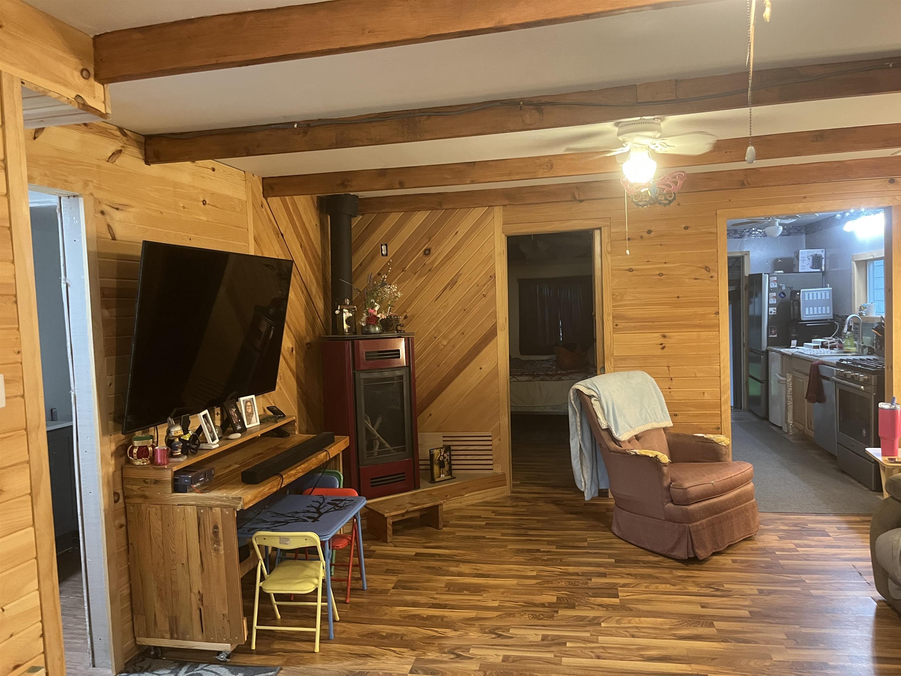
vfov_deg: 53.1
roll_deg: +2.1
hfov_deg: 67.3
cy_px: 338
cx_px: 450
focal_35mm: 26
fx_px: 677
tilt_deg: -3.4
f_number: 1.6
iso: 400
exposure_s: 1/40
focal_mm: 5.1
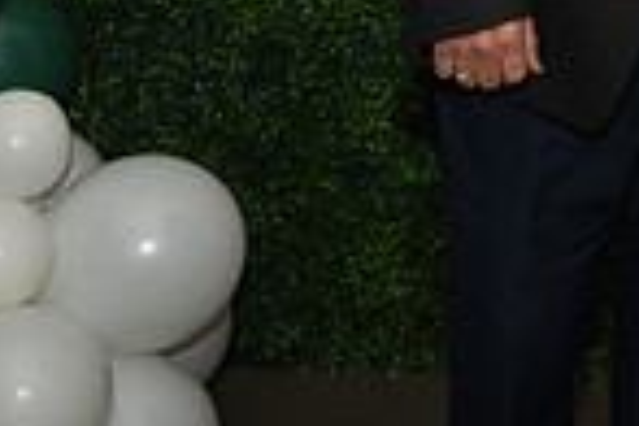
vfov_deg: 10.5
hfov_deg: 16.2
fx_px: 2165
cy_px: -363
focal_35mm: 122
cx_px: 756
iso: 100
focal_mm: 31
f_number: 4
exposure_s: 1/60
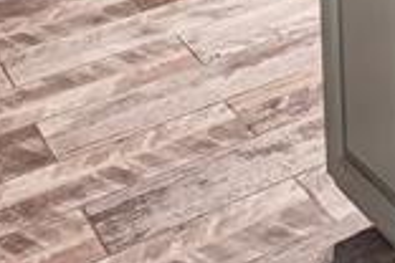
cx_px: 633
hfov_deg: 17.1
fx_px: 1152
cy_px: -551
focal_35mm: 105
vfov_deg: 9.7
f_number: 8
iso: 400
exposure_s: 1/5
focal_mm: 16
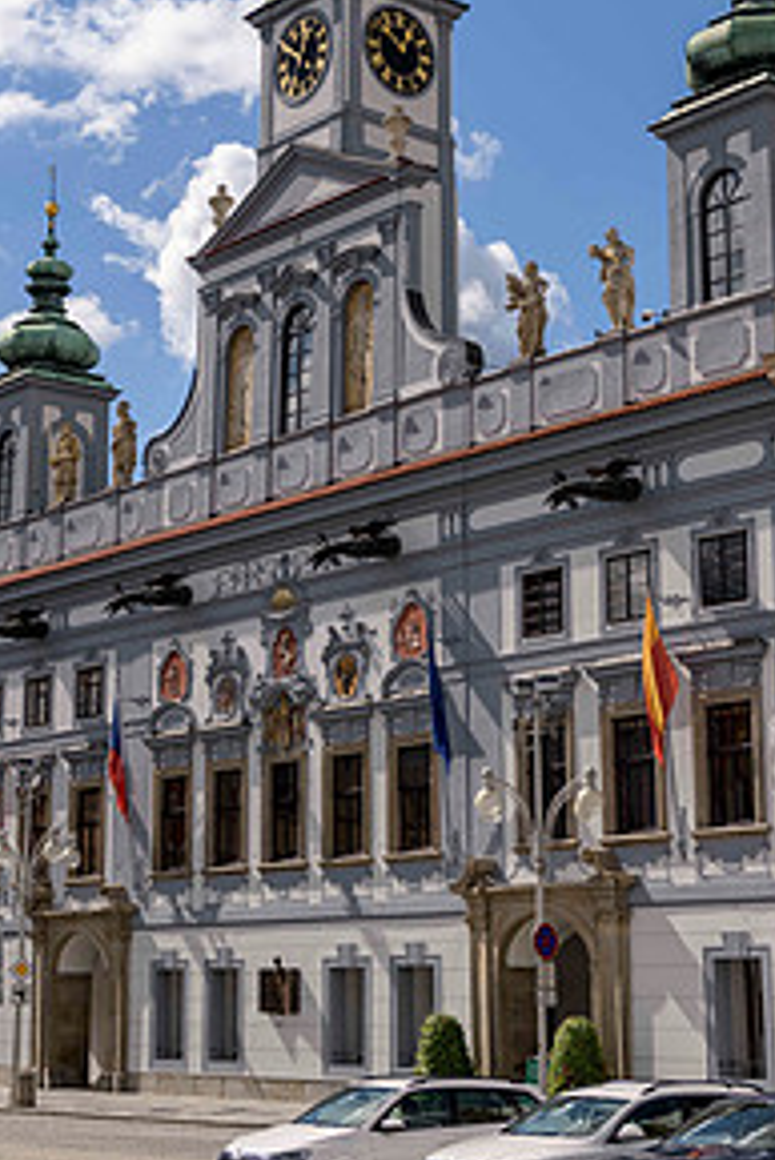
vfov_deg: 28.7
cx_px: 337
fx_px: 2258
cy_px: 442
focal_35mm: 70
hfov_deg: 19.5
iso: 64
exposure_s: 1/1000
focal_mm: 45
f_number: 4.5
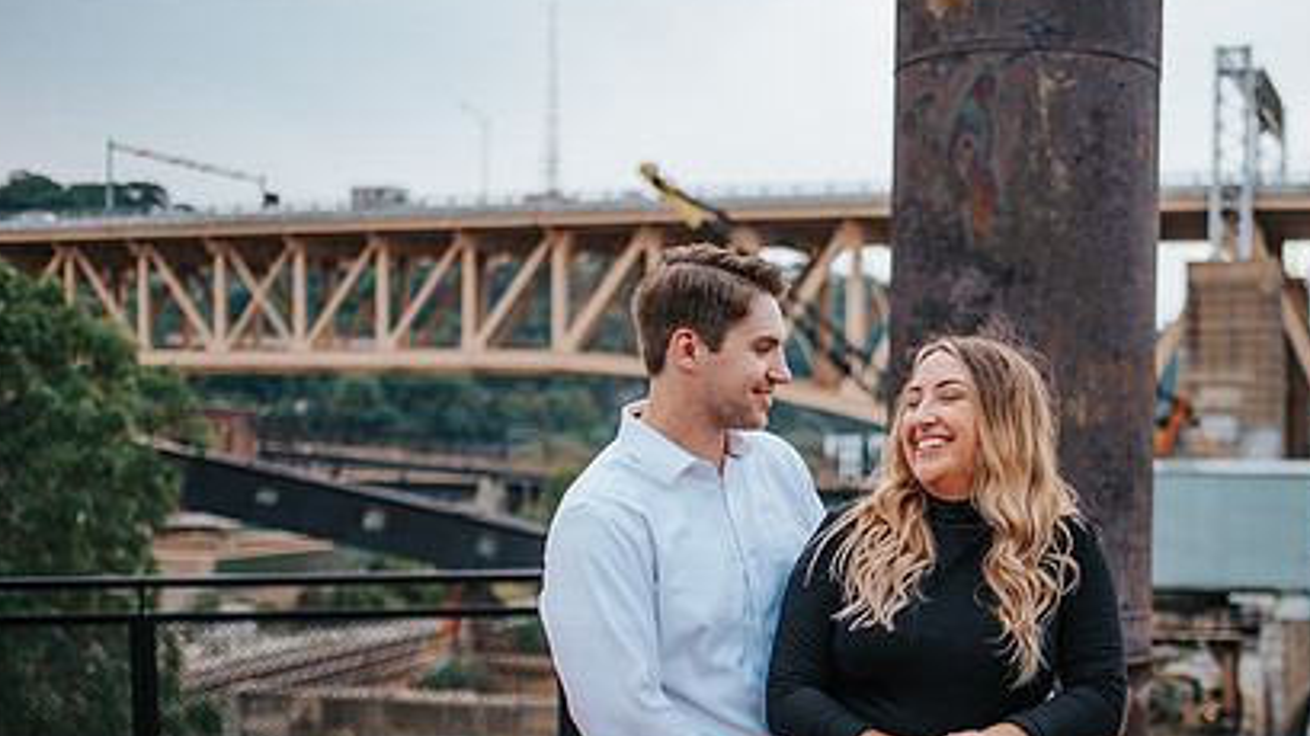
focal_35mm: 52
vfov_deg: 22.8
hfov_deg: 39.4
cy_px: 574
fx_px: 1806
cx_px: 878
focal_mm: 35
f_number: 1.8
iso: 280
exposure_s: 1/800
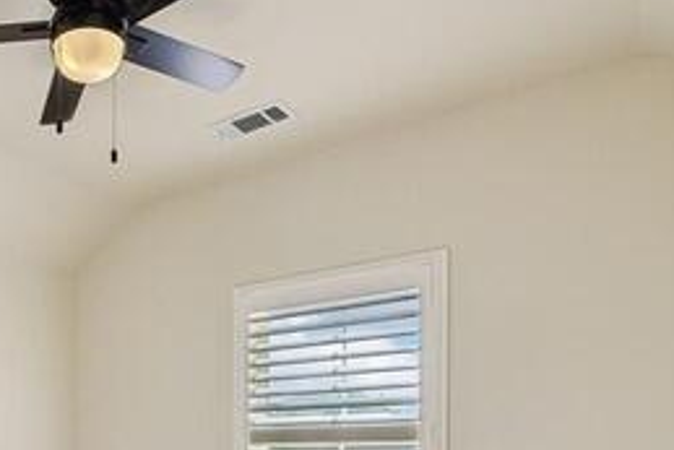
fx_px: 693
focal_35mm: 37
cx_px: 68
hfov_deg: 46.8
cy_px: 486
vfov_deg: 32.1
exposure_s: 1/200
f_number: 8
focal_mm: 15
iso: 400
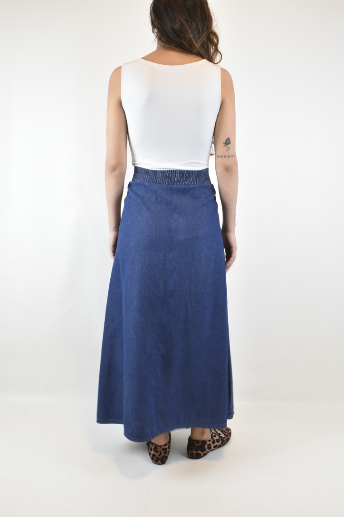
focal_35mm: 36
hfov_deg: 36.9
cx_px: 172
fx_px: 516
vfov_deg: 53.1
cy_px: 258
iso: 1600
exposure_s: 1/20
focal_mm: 24
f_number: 16
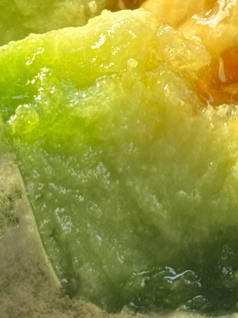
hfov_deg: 7.6
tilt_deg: -29.3
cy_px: 97
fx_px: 1760
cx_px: 325
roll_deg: -0.1
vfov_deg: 10.3
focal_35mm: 192
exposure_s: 1/186
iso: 64
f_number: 1.78
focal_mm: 6.76
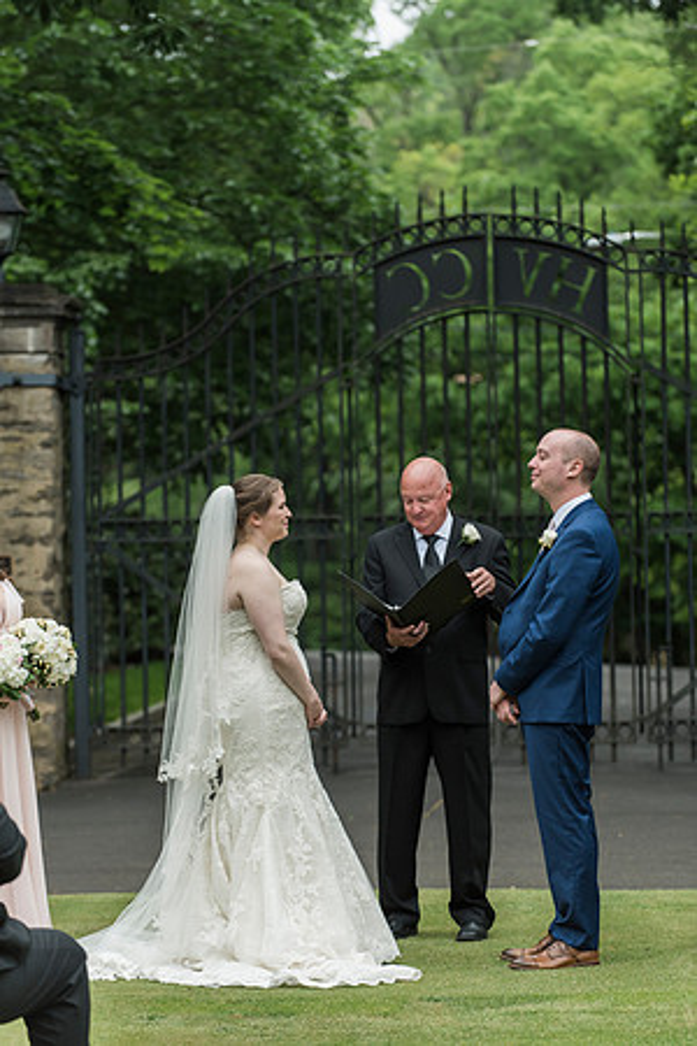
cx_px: 348
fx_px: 4356
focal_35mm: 150
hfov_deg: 9.1
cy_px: 523
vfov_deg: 13.7
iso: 800
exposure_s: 1/800
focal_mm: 150
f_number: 4
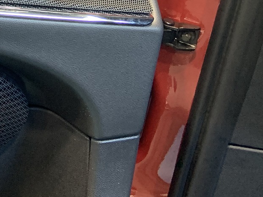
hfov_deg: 19.9
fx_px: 645
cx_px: -130
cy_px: -73
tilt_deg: -20.9
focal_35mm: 85
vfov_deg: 16.2
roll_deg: -1.7
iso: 250
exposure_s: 1/40
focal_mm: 4.25
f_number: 1.8
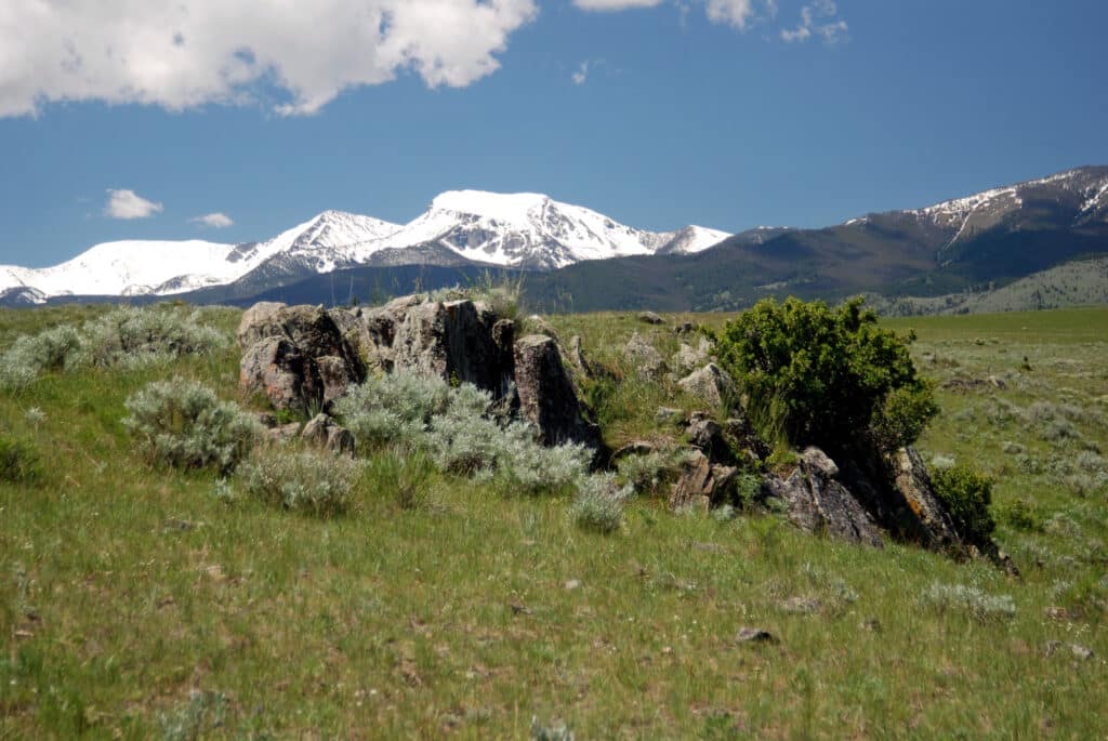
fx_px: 2865
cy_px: 370
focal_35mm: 93
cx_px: 554
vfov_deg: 14.7
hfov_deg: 21.9
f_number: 5.3
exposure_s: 1/250
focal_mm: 62
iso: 200
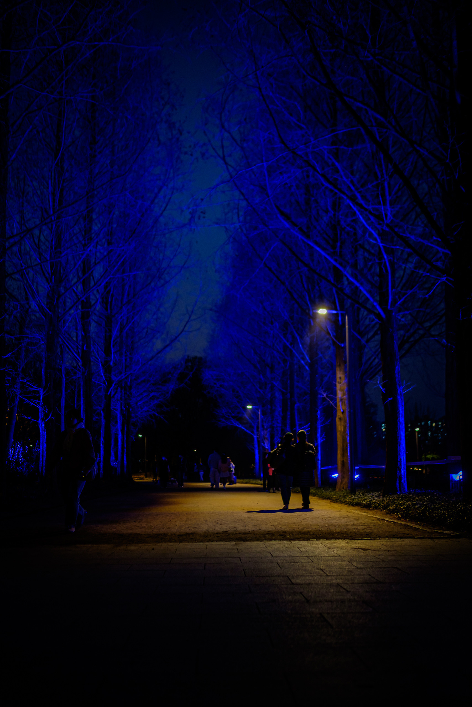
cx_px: 236
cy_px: 354
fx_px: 688
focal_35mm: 35
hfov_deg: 37.9
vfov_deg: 54.4
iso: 640
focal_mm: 23
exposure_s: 1/100
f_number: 1.4
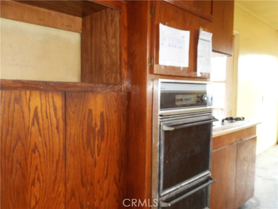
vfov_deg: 48.2
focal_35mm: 29
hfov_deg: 61.7
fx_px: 233
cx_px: 139
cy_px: 104
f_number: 4
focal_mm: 5.2
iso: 280
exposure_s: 1/25
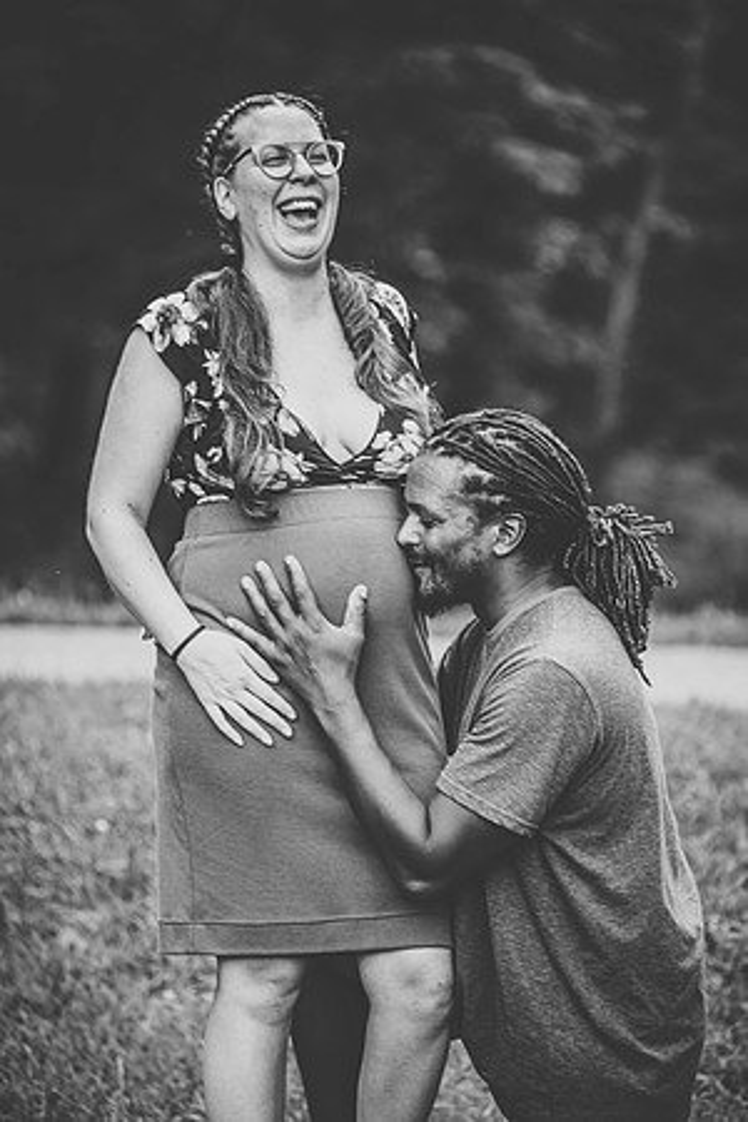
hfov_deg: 7.4
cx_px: 374
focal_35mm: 185
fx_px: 5765
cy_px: 561
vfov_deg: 11.1
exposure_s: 1/125
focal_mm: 185
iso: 250
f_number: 3.5
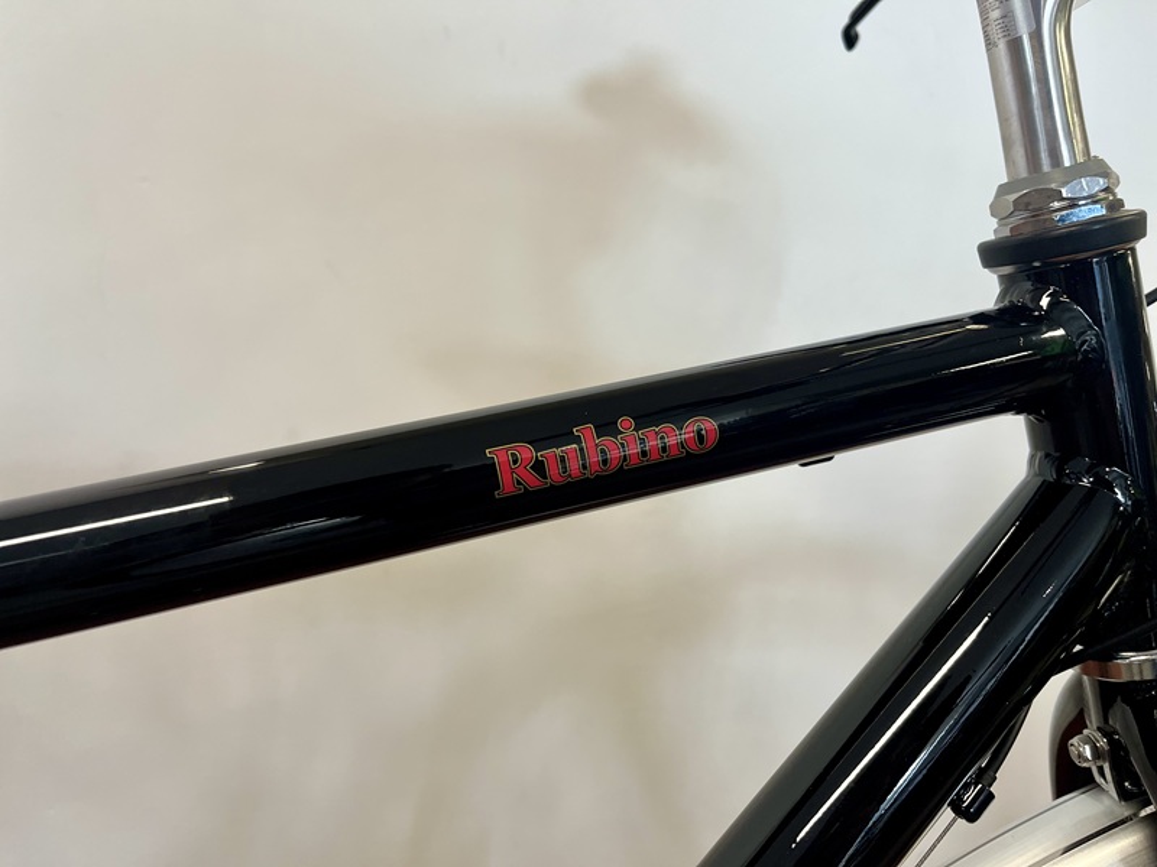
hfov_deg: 67.3
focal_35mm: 26
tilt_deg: -10.9
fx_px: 869
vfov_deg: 53.1
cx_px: 578
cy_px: 434
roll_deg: -8.1
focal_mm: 5.1
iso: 125
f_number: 1.6
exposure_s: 1/100
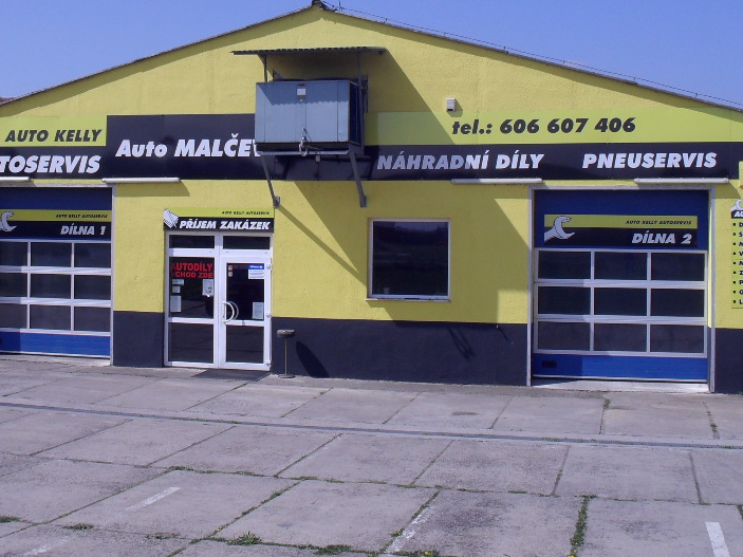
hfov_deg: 37.5
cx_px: 335
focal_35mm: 51
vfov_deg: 28.2
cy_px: 156
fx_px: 1094
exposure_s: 1/350
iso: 100
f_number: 8.4
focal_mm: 6.3
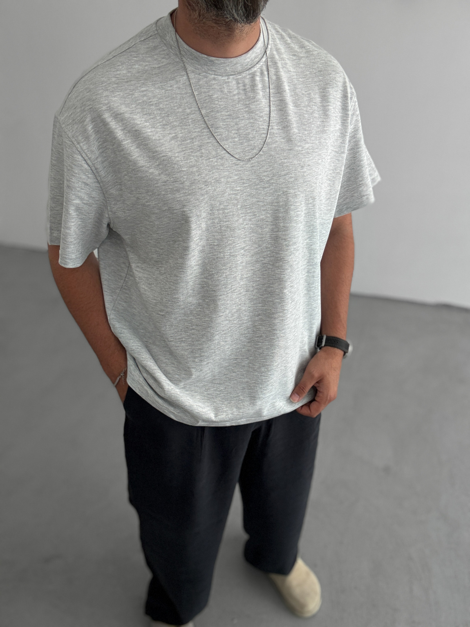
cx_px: 235
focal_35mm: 30
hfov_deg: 46.8
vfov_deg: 60.0
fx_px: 543
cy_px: 314
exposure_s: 1/120
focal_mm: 2.69
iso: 50
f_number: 1.9
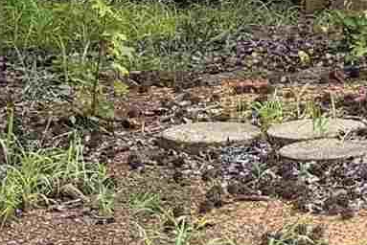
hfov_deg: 9.3
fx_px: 2040
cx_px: 835
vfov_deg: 6.7
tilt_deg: -0.7
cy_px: -220
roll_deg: -1.7
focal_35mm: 200
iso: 100
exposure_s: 1/955
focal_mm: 6.76
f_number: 1.78
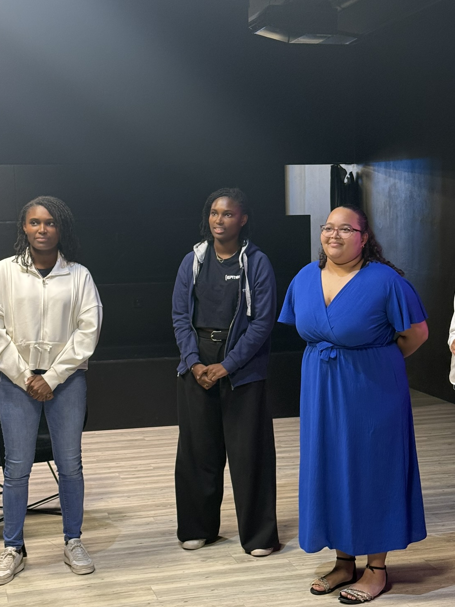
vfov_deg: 29.0
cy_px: 288
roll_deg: +0.4
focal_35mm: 67
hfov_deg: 21.9
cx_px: 270
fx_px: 1174
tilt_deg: -3.2
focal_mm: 6.76
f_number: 1.78
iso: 200
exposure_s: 1/33
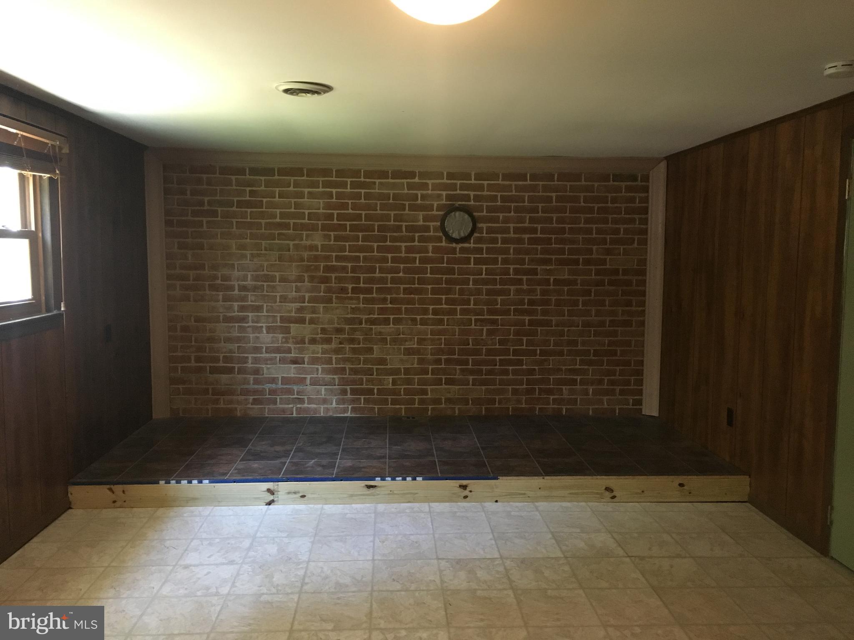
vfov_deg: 48.2
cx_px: 427
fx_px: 715
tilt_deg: -2.9
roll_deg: +0.2
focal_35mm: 29
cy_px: 320
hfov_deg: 61.7
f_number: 2.2
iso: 200
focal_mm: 4.15
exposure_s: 1/30
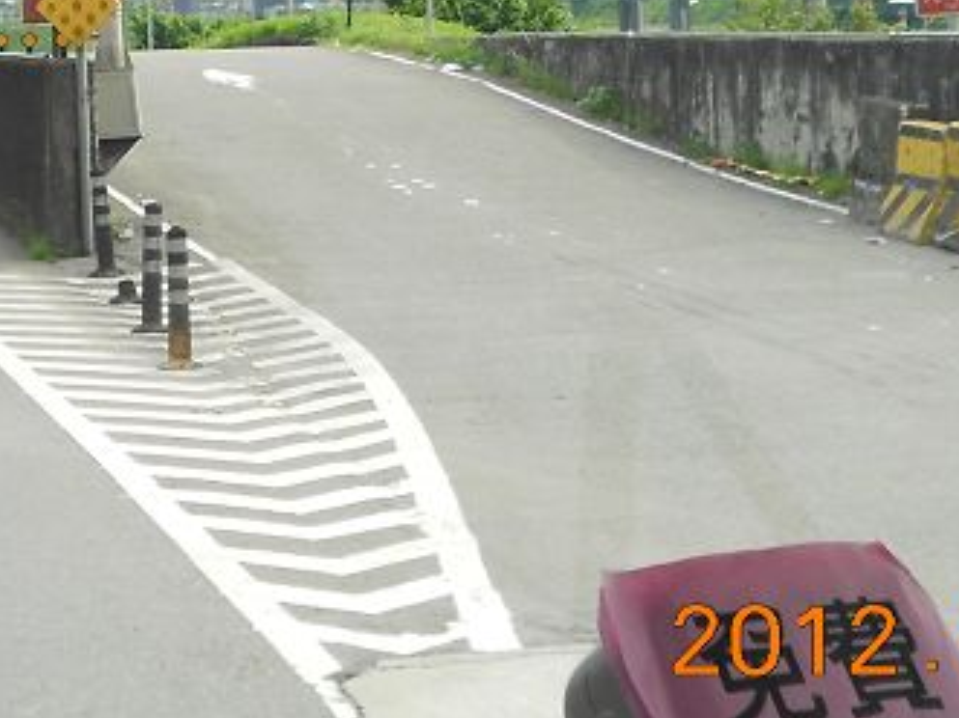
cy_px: -249
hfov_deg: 14.8
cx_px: 249
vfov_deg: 10.9
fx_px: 3683
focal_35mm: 133
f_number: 4.2
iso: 80
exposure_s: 1/200
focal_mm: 7.7
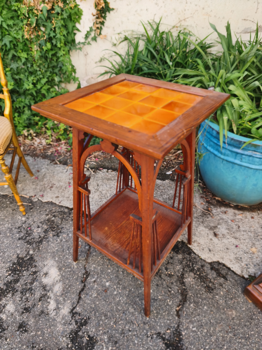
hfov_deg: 58.9
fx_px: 232
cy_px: 175
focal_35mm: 23
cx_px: 131
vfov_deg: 73.9
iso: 50
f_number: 1.7
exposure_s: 1/313
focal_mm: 5.35
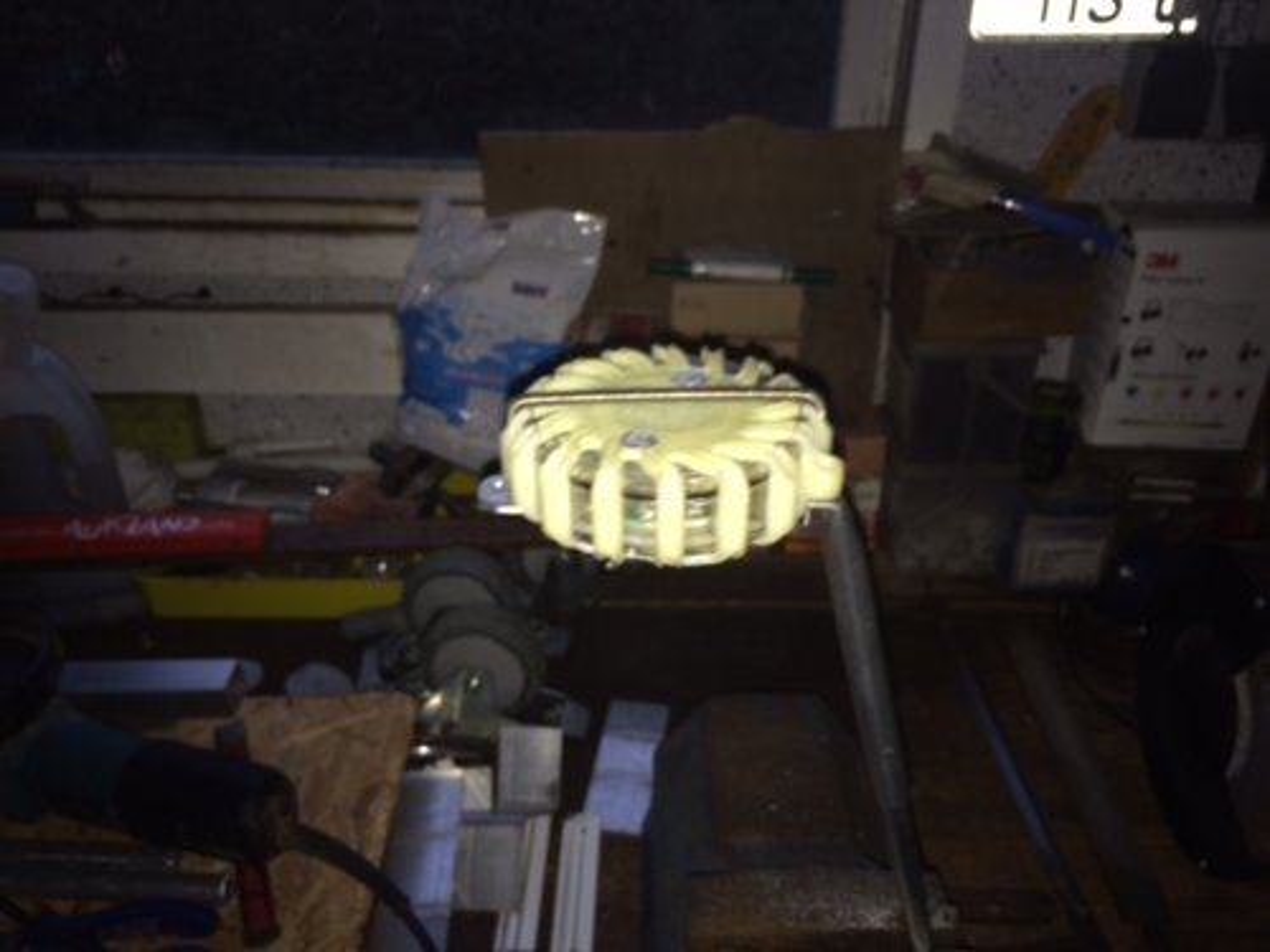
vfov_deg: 48.2
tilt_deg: -32.4
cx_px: 635
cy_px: 476
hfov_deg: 61.7
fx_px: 1064
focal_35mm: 29
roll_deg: -0.4
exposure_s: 1/25
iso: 50
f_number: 2.2
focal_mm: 4.15
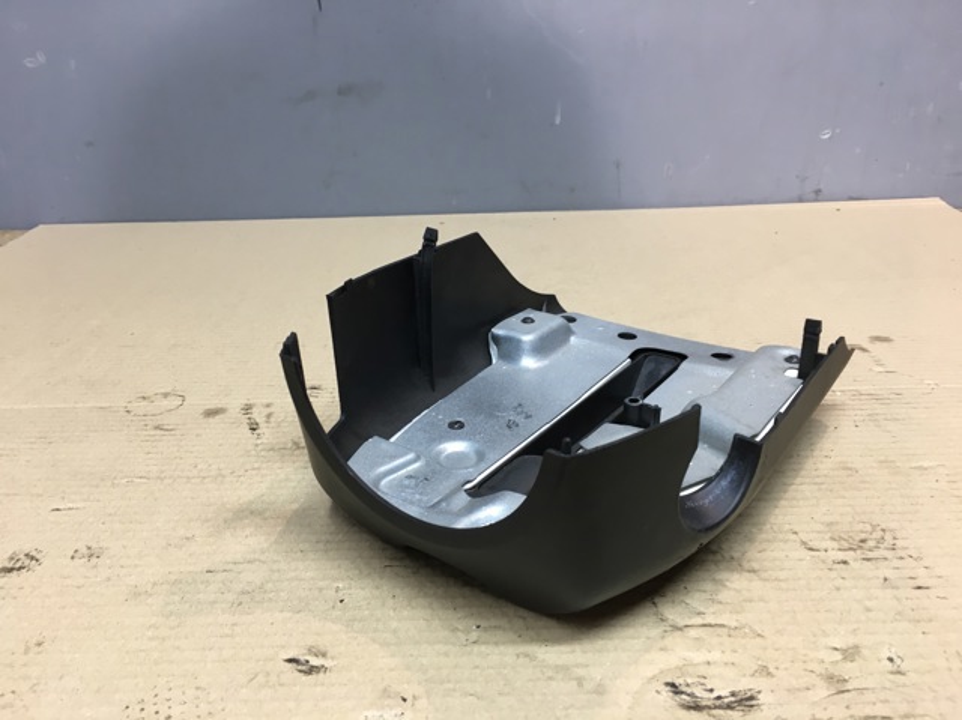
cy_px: 360
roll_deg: -0.5
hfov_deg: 61.7
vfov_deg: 48.2
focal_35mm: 29
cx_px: 481
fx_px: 805
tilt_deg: -21.6
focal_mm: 4.15
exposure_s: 1/33
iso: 80
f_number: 2.2
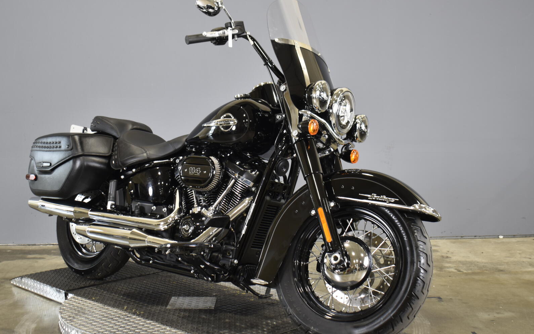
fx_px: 786
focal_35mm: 54
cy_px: 157
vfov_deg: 24.0
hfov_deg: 37.4
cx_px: 223
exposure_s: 1/15
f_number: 4.2
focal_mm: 28
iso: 400
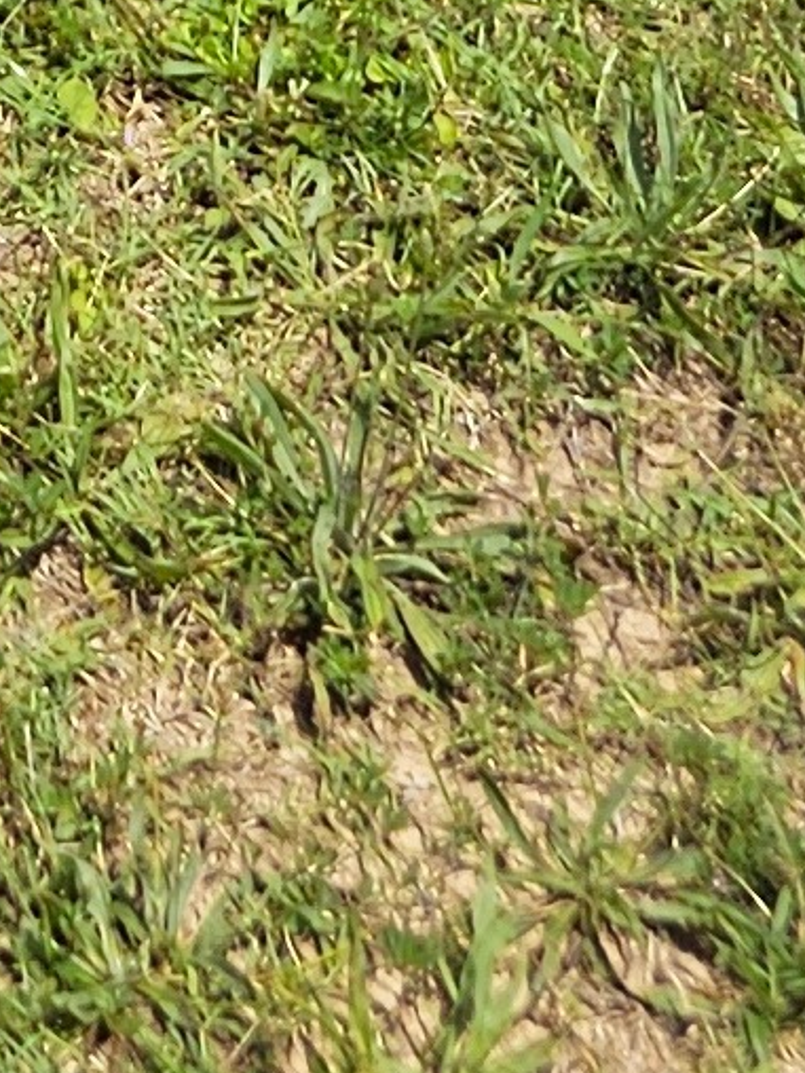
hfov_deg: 7.5
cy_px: -2837
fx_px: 5612
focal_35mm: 181
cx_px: -1359
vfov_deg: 8.0
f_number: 1.7
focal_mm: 6.3
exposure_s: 1/1024
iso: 10
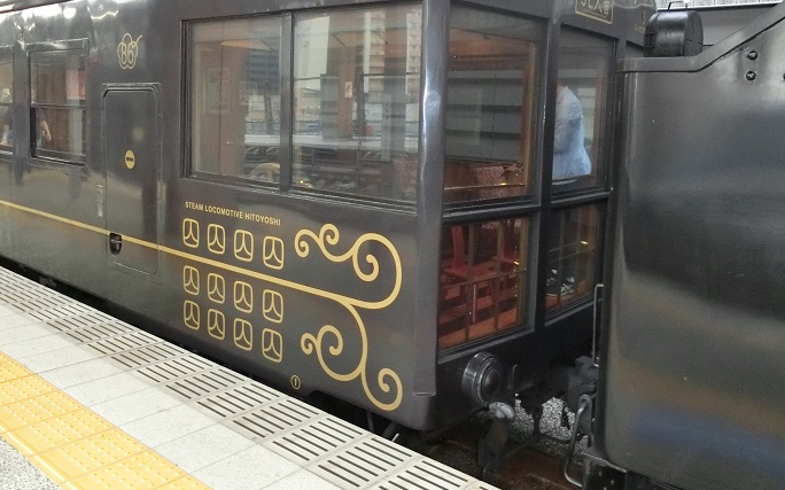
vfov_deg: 40.2
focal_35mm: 31
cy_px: 172
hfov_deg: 61.2
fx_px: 663
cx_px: 418
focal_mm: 4.5
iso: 500
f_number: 3.5
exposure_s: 1/50
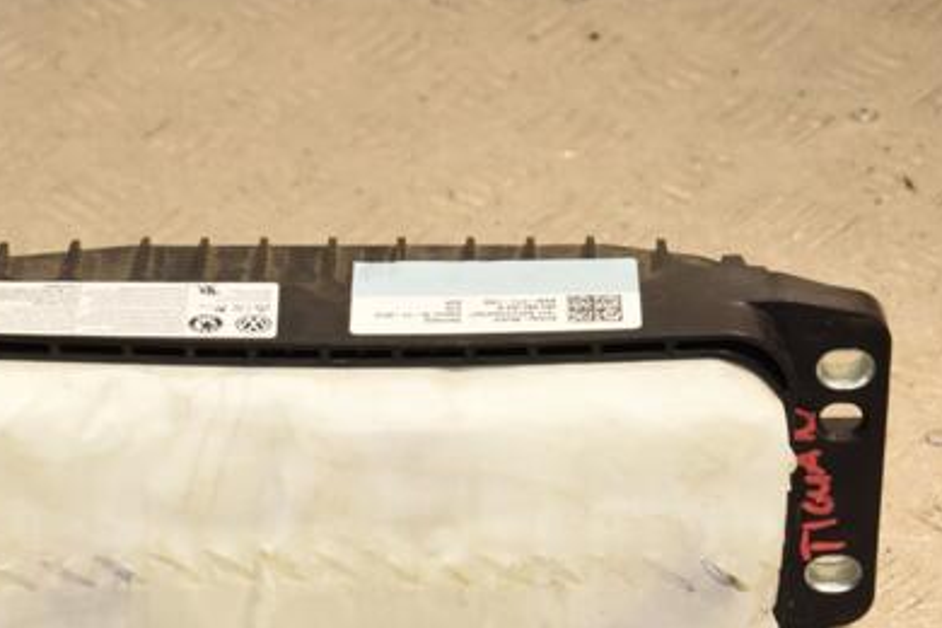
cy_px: 418
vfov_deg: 9.6
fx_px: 3742
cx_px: 304
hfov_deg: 14.3
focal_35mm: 143
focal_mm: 62
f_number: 7.1
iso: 800
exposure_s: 1/200
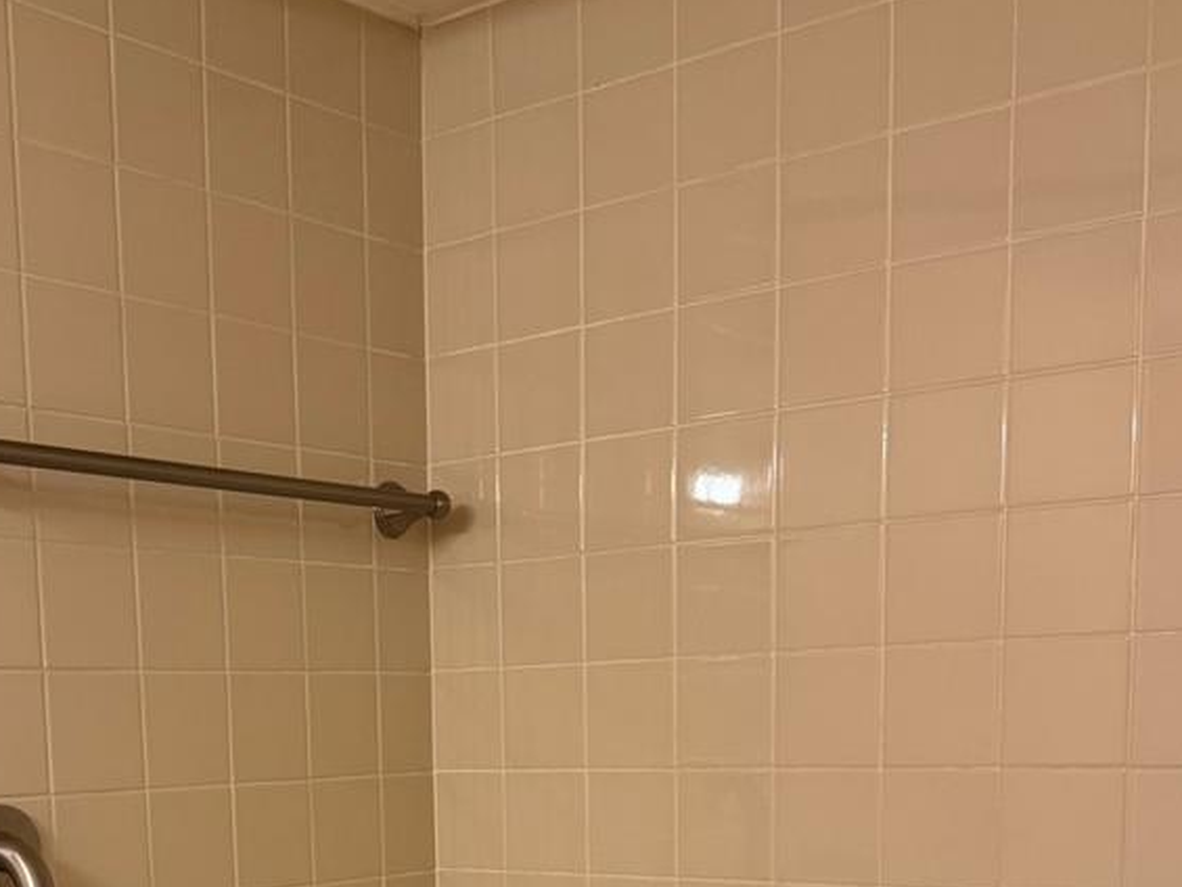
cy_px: 943
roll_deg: +0.9
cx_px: 444
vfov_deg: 26.6
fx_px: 1742
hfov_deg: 37.3
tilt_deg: -7.1
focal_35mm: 51
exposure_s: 1/120
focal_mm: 6.76
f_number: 1.78
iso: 200
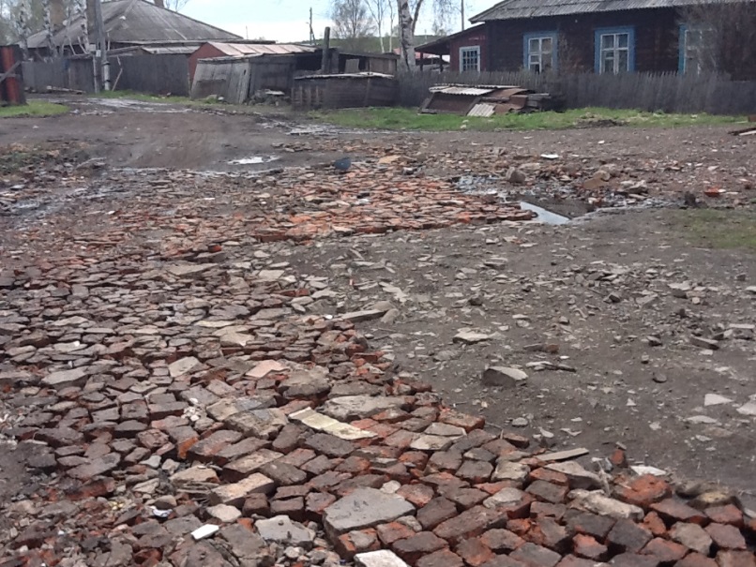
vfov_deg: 44.2
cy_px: 284
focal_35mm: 32
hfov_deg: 56.8
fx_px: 699
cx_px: 378
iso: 64
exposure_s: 1/743
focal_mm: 2.03
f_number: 2.4
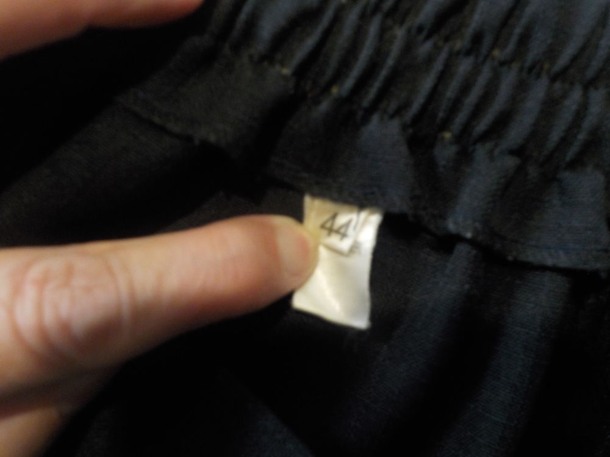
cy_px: 228
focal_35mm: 30
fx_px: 529
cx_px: 305
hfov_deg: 60.0
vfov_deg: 46.8
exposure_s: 1/15
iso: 400
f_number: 3.3
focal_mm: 4.1
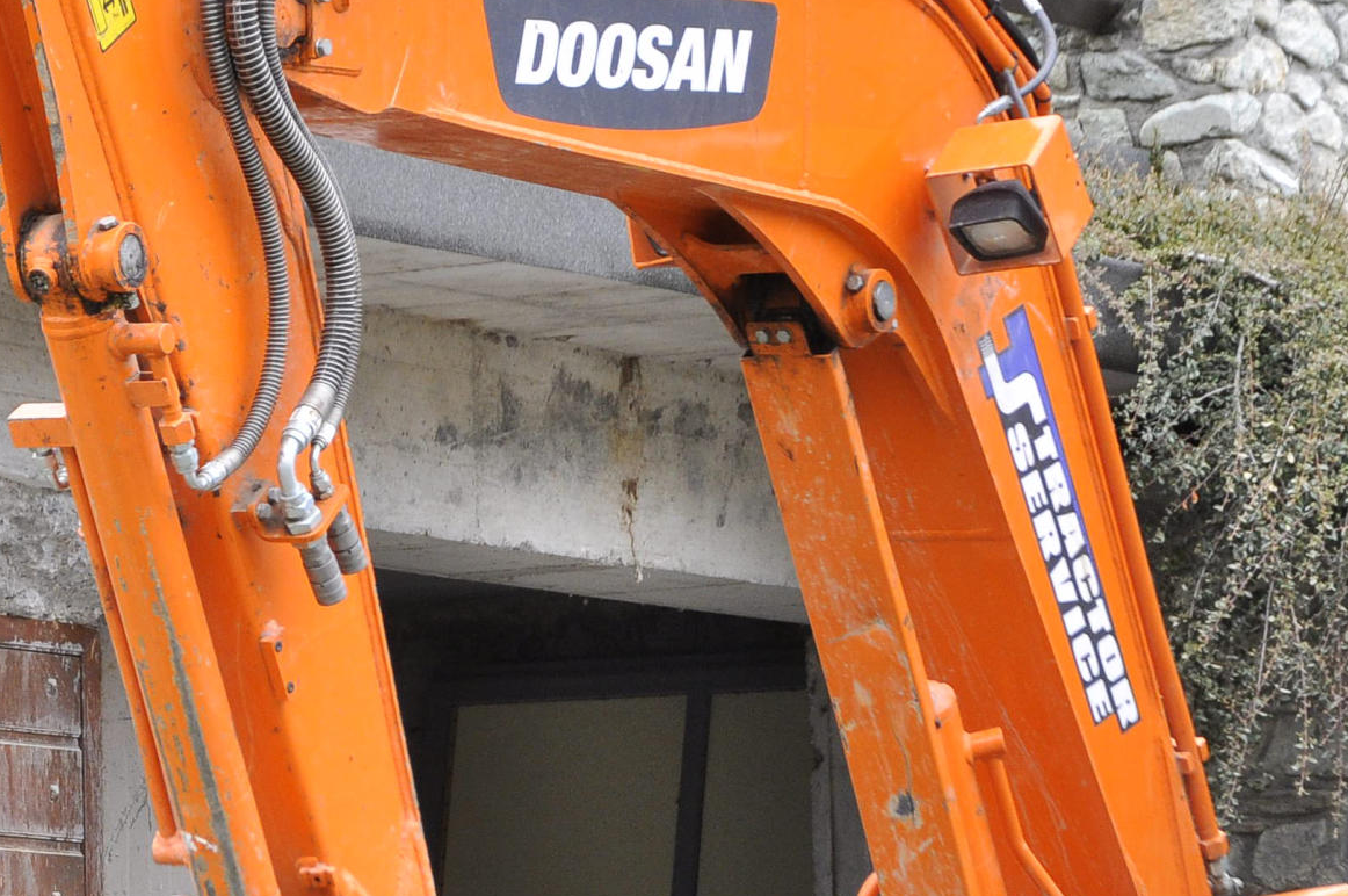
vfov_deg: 4.6
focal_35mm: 297
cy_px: 685
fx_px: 11120
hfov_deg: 6.9
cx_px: 209
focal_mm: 75
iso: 500
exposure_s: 1/500
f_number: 5.3
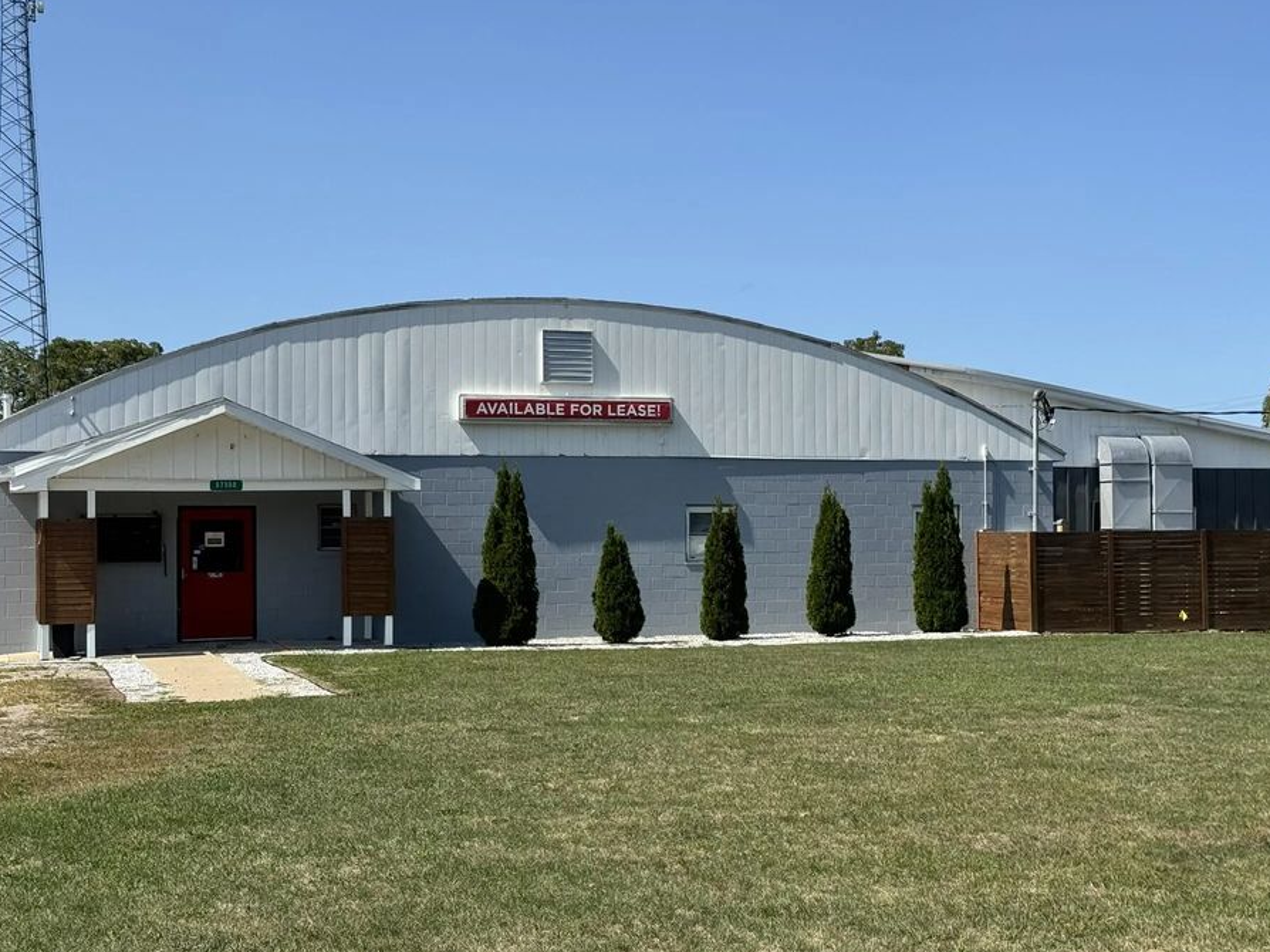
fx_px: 2017
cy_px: 494
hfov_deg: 34.9
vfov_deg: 26.5
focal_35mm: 55
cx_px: 699
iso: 64
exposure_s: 1/5376
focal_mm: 6.76
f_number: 1.78
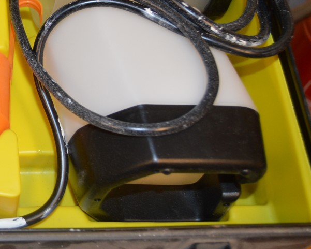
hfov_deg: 22.3
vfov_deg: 19.7
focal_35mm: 76
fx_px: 700
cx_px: -101
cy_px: 17
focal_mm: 20
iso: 560
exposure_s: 1/60
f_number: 3.5
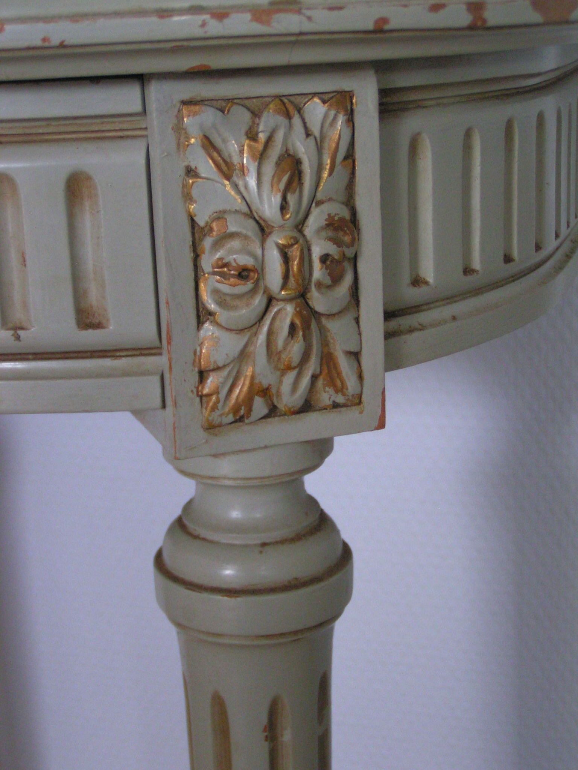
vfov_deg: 30.7
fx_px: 1403
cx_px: 289
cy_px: 385
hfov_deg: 23.3
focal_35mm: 63
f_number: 3.2
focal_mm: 9.7
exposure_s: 1/25
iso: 200
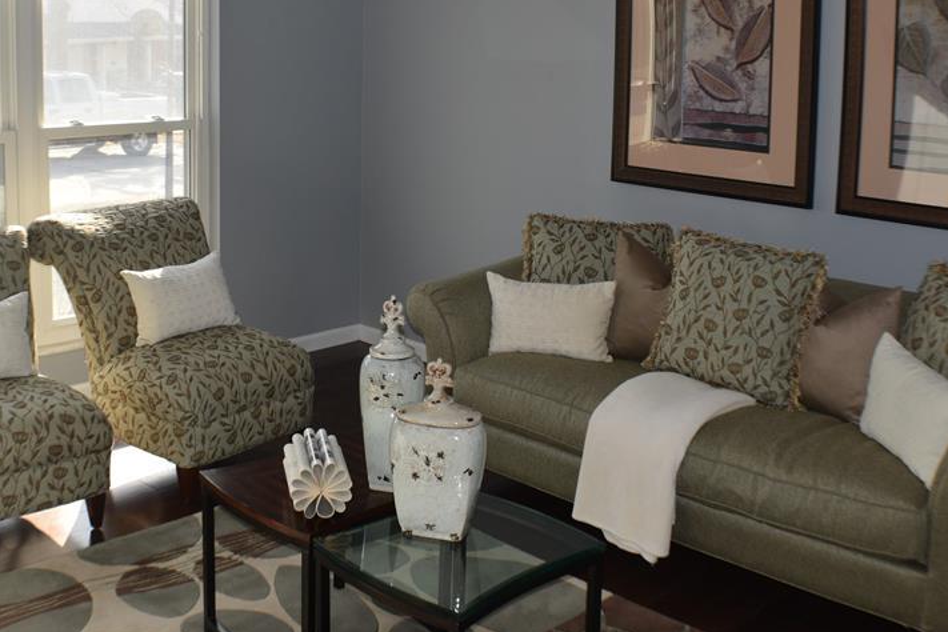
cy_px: 179
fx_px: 1448
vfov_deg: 24.4
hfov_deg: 36.2
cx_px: 445
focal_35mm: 55
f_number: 5.6
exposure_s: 1/125
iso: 220
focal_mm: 24
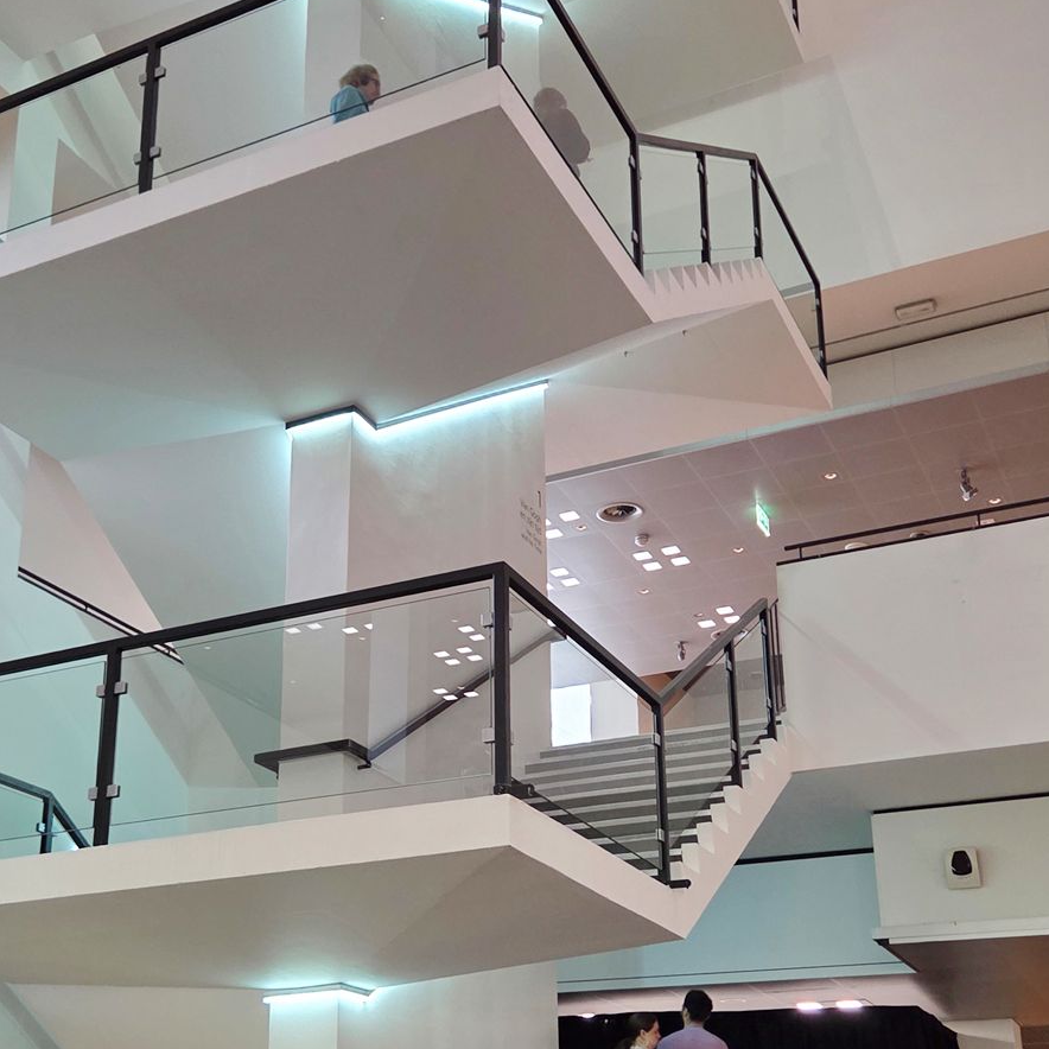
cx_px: 357
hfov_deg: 36.4
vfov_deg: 36.4
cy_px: 699
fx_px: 1577
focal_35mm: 46
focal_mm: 5.4
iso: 500
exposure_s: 1/54.1
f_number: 1.8
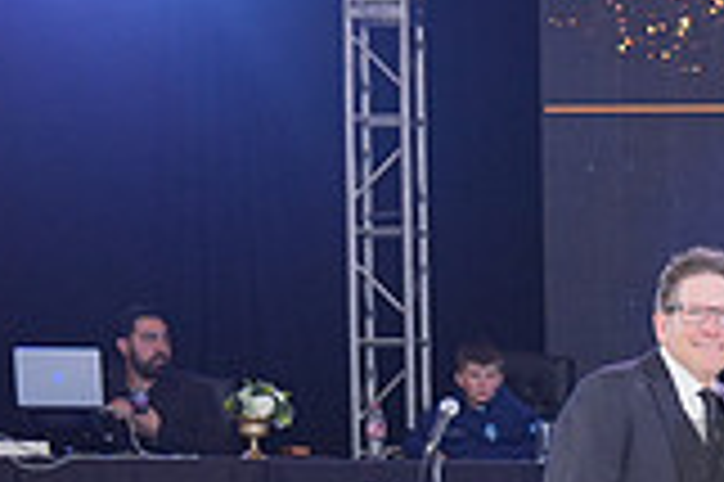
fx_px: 2752
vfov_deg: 9.9
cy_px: 538
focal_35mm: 137
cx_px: 1165
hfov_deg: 13.8
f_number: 4
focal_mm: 38
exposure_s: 1/200
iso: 1250
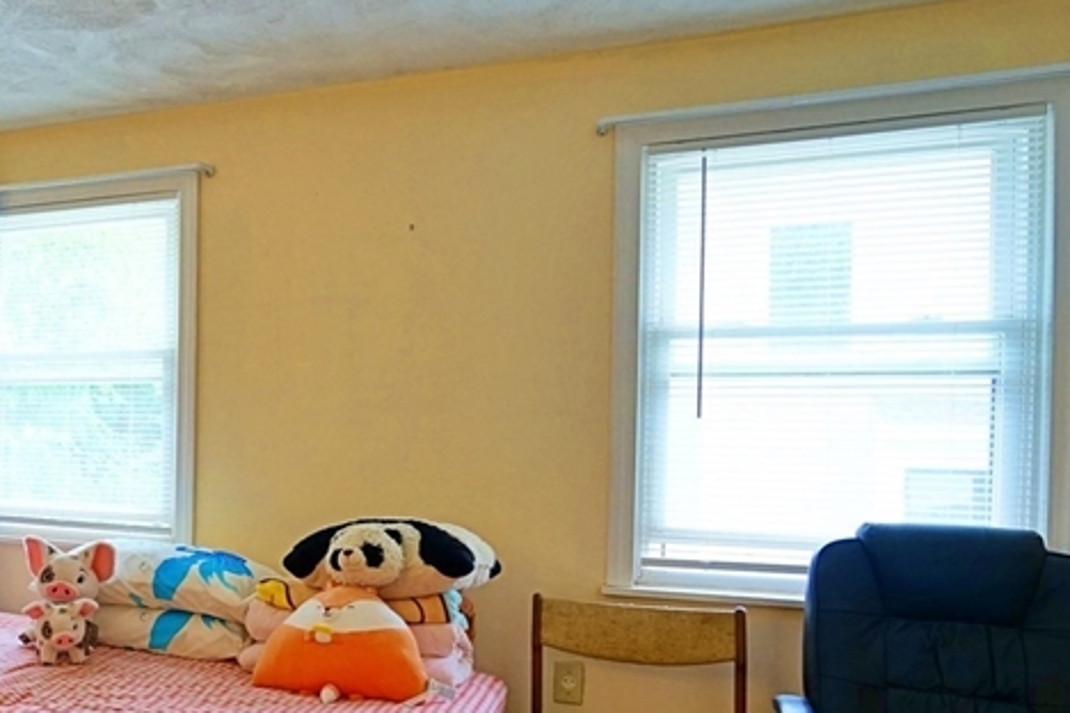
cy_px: 424
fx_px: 1040
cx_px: 16
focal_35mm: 35
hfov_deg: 46.3
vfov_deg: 37.7
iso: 1600
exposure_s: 1/80
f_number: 5.6
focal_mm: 16
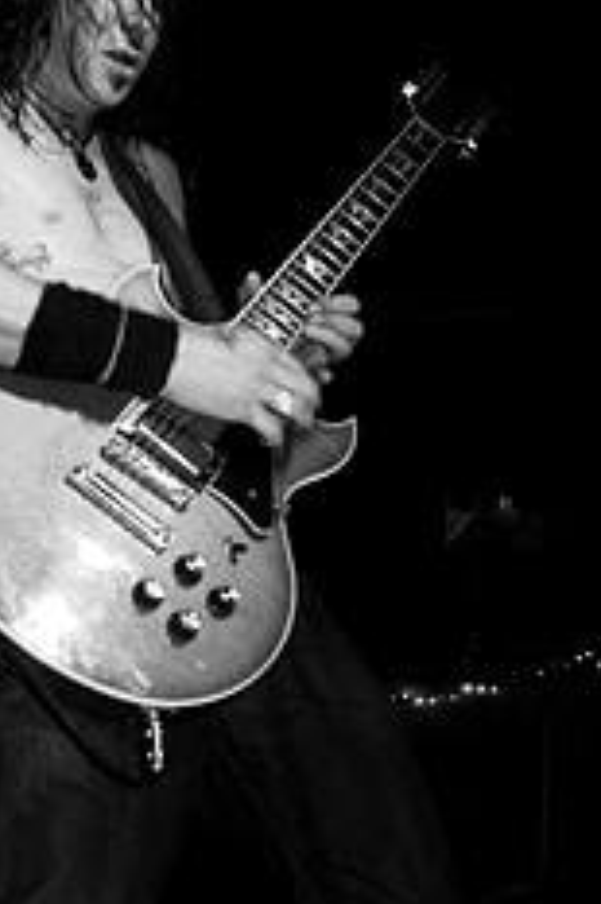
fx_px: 1454
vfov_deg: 34.4
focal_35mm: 58
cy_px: 543
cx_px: 130
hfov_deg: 23.1
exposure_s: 1/50
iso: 800
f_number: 2.8
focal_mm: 20
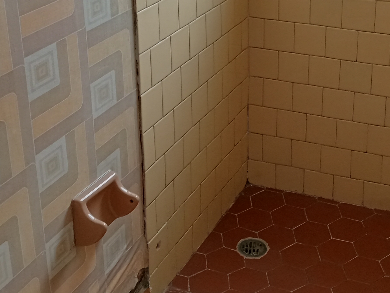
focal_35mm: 64
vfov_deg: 22.6
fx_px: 722
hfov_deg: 29.7
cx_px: 294
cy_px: 46
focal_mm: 3.98
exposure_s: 1/613
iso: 100
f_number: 1.8
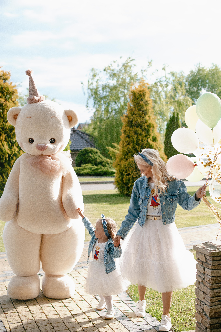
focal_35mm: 50
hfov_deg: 27.0
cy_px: 166
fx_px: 460
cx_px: 110
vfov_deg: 39.6
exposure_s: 1/5000
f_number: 3.2
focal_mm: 50
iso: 200
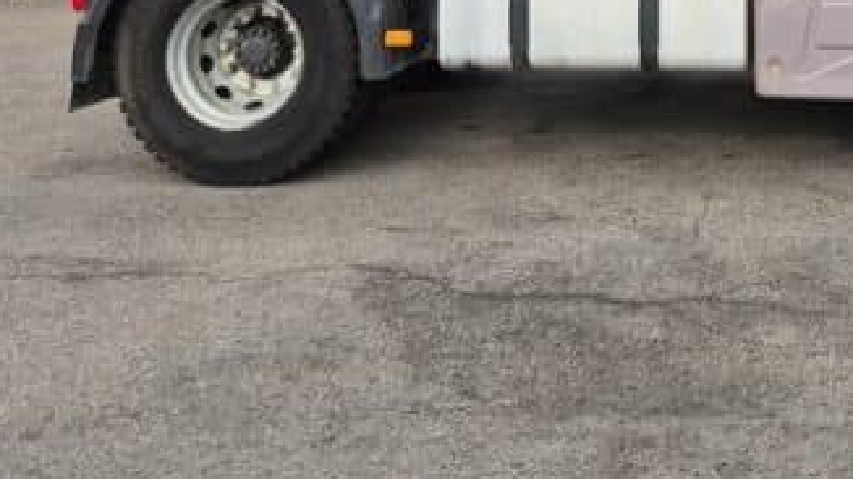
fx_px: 1334
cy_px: -222
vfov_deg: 18.3
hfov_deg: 33.6
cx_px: 764
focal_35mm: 59
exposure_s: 1/788
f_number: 1.8
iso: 25
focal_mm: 5.4
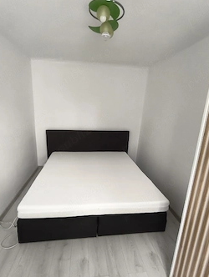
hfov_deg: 71.7
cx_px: 100
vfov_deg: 87.6
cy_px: 143
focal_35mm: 18
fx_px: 145
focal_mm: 1.65
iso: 320
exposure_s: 1/33.4
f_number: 2.2
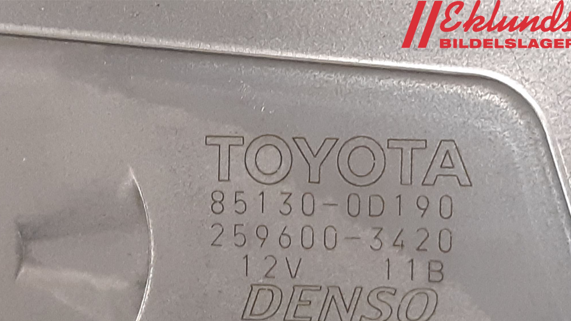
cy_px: 219
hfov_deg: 66.1
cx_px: 284
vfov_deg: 39.6
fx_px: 439
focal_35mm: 29
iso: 250
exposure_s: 1/50
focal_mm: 3.93
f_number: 1.7
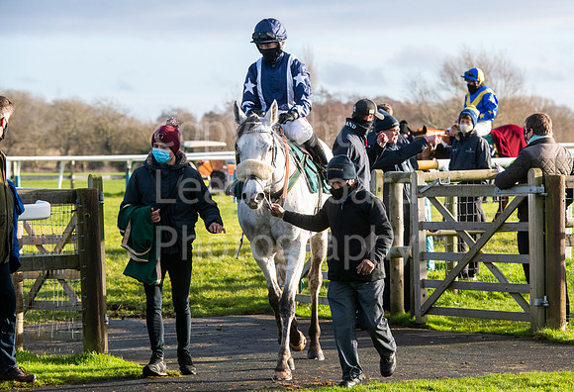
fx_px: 2658
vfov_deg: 8.4
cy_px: 220
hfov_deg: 12.3
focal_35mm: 166
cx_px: 330
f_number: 8
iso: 640
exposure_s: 1/640
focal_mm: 145
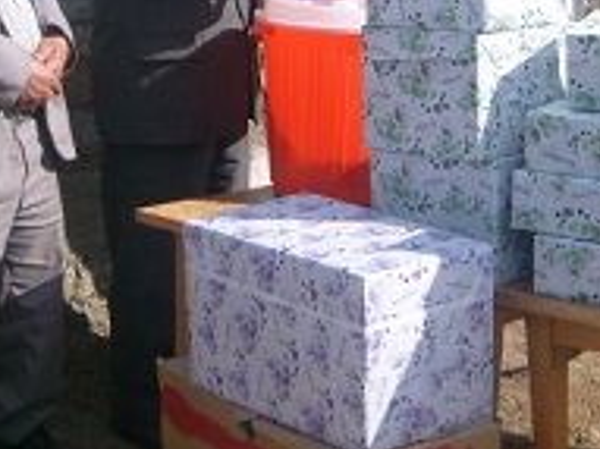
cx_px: 258
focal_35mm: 110
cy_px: -50
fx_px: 1905
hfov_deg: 17.9
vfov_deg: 13.2
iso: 80
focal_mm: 5.8
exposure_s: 1/250
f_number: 7.1
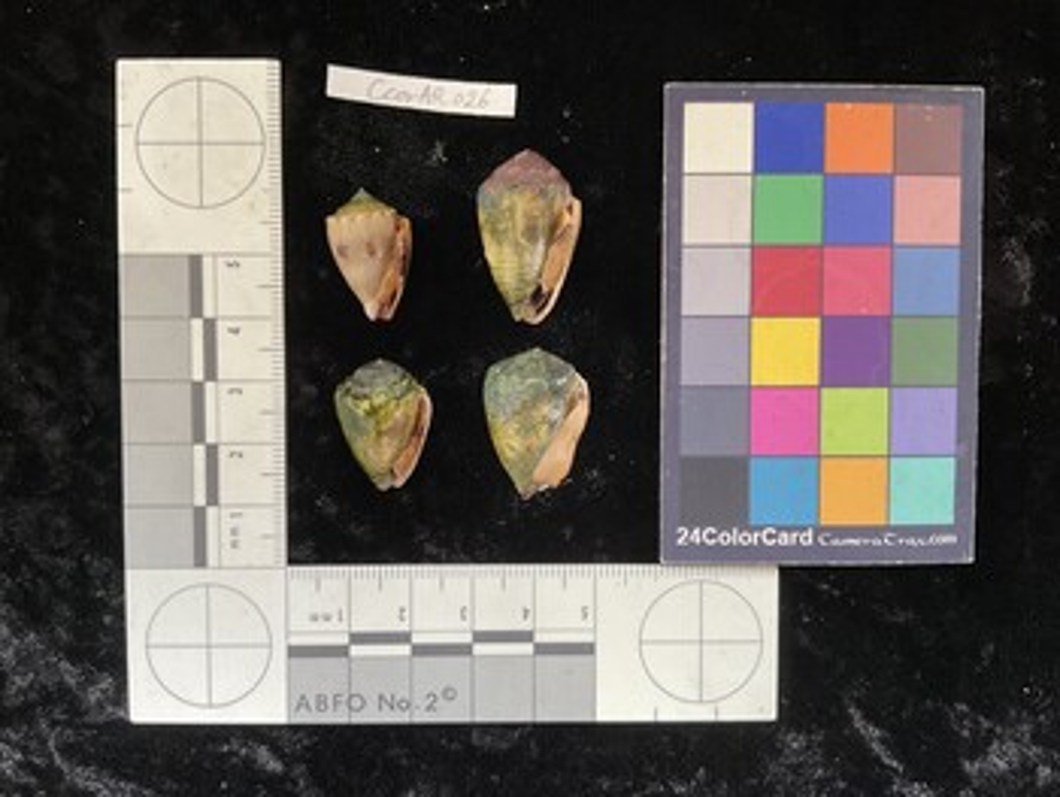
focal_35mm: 29
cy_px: 398
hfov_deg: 61.6
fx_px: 889
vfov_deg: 48.3
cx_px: 530
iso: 125
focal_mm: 3
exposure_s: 1/60
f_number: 1.8
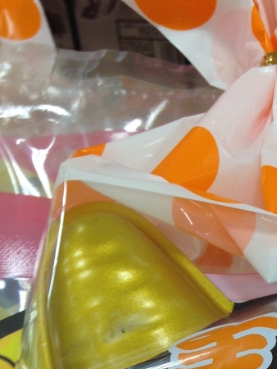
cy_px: 504
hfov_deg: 14.2
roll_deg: -0.5
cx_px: 366
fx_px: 1066
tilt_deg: -39.6
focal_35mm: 100
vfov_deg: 18.1
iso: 50
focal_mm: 4.12
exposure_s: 1/60
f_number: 2.4
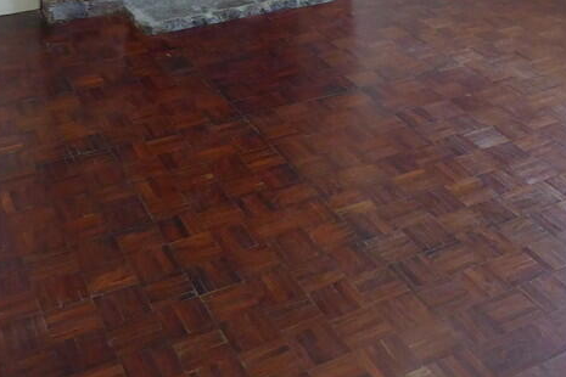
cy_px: -40
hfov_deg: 36.1
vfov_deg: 23.1
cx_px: 337
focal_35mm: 55
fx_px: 865
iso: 400
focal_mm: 4.3
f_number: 3.3
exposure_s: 1/50
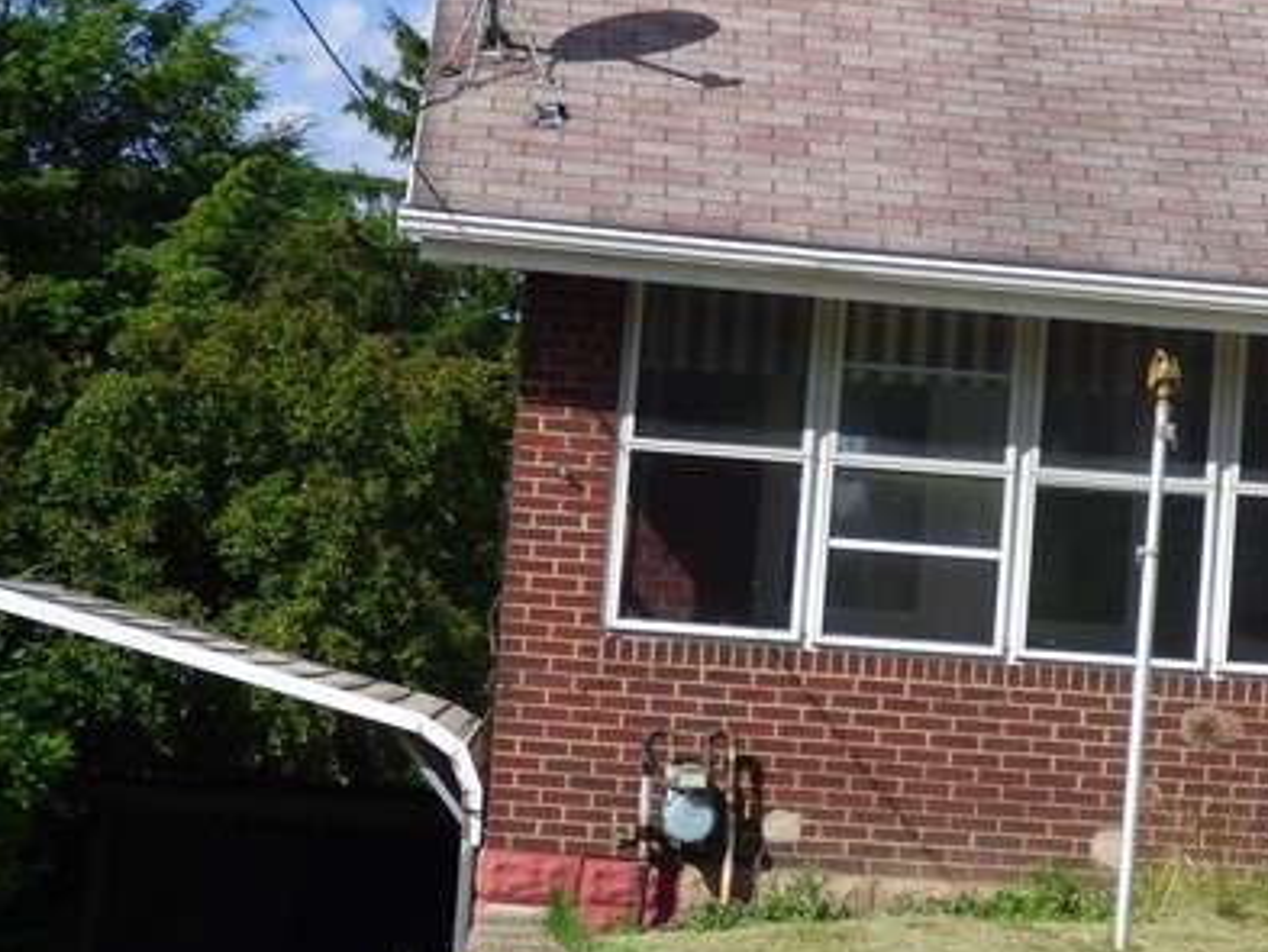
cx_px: 874
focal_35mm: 112
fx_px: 4104
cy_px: 426
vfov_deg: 13.2
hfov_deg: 17.5
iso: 100
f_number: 3.6
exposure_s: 1/1000
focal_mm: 7.37
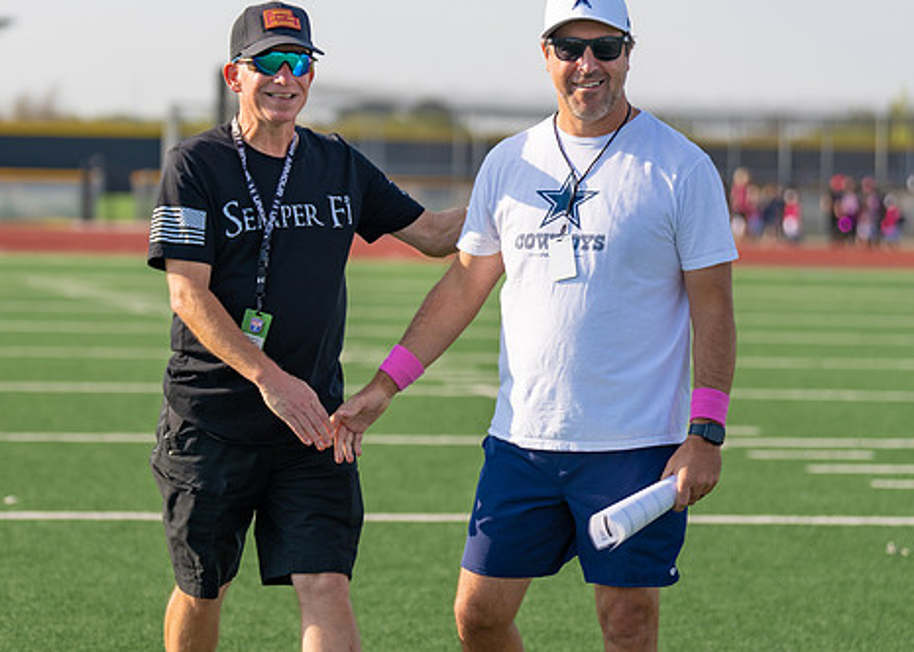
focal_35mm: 157
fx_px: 4075
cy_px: 250
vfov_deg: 9.2
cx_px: 314
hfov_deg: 12.8
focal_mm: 102
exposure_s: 1/1600
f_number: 2.8
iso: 100
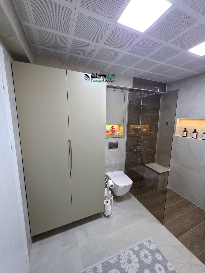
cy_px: 136
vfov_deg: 106.2
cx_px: 102
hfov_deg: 89.9
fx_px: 103
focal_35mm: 13
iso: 125
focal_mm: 2.2
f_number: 1.9
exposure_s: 1/50
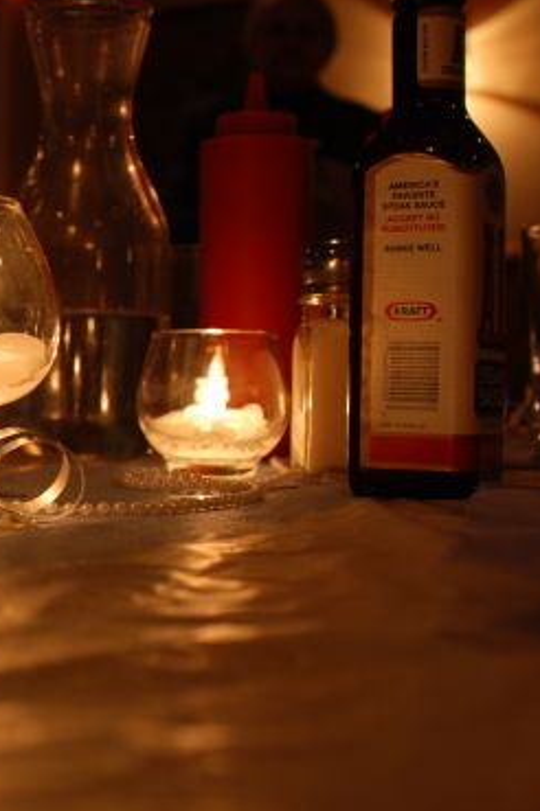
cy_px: 389
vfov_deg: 31.0
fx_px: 1465
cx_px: -103
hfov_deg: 19.7
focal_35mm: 65
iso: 100
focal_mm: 20
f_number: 3.8
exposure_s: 1/2
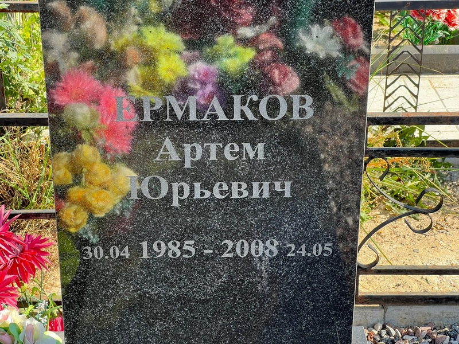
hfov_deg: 25.3
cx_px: 230
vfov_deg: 19.1
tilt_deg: -26.6
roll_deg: +0.4
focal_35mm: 77
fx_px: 1021
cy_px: 172
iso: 40
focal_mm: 9
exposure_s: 1/124
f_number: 2.8
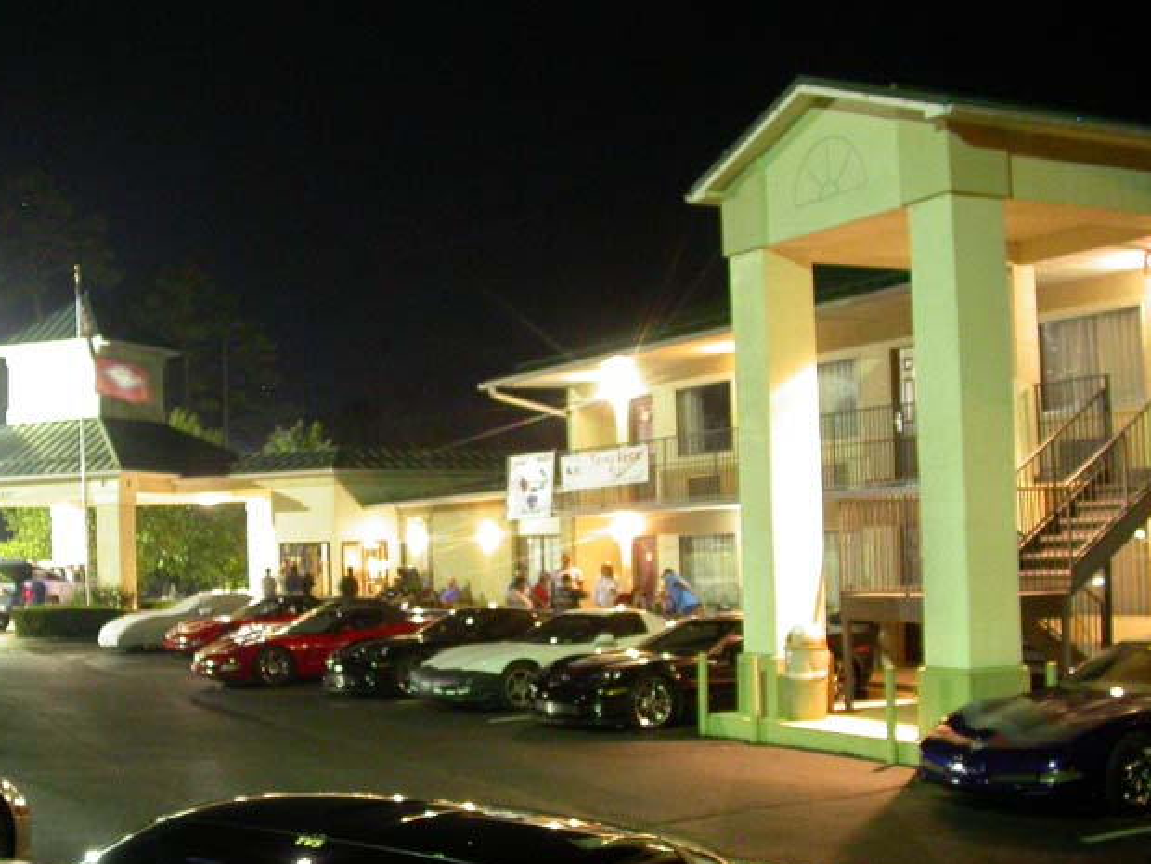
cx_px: 423
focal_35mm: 49
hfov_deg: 38.6
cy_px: 524
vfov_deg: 29.6
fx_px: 1629
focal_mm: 7.85
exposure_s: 1/1.4
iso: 400
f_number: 2.6
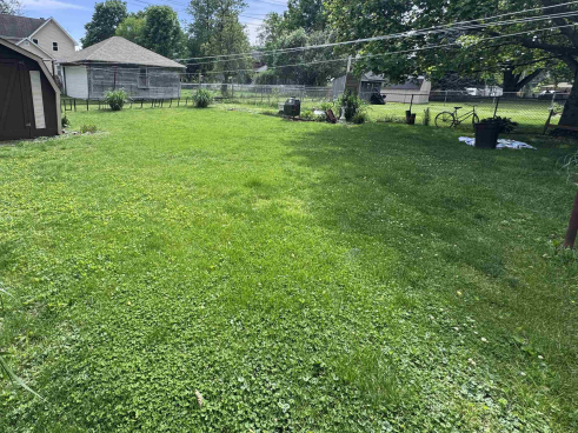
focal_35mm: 19
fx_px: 317
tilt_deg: -14.8
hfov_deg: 83.4
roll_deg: -2.2
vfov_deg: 67.7
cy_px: 165
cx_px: 224
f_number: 2.2
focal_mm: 2.22
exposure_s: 1/840
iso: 40
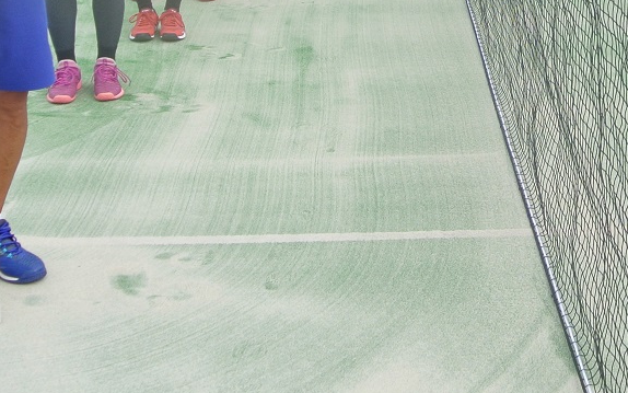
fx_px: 1233
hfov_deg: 27.5
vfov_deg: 17.3
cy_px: -77
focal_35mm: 72
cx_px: 574
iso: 100
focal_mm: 10
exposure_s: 1/400
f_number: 4.5
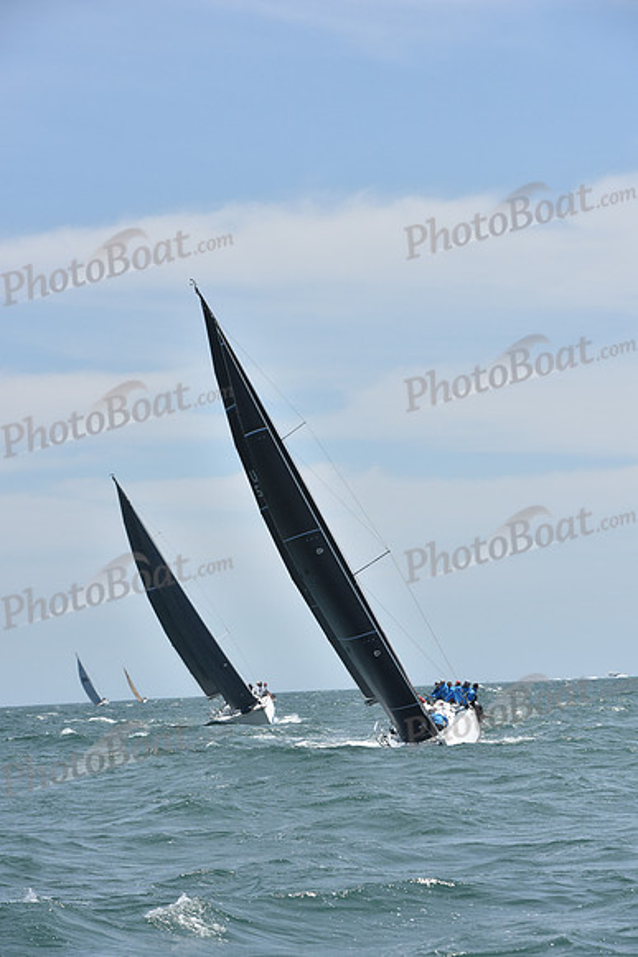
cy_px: 478
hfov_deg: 12.2
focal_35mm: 112
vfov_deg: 18.3
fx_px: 2975
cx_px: 319
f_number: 8
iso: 250
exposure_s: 1/1250
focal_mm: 112
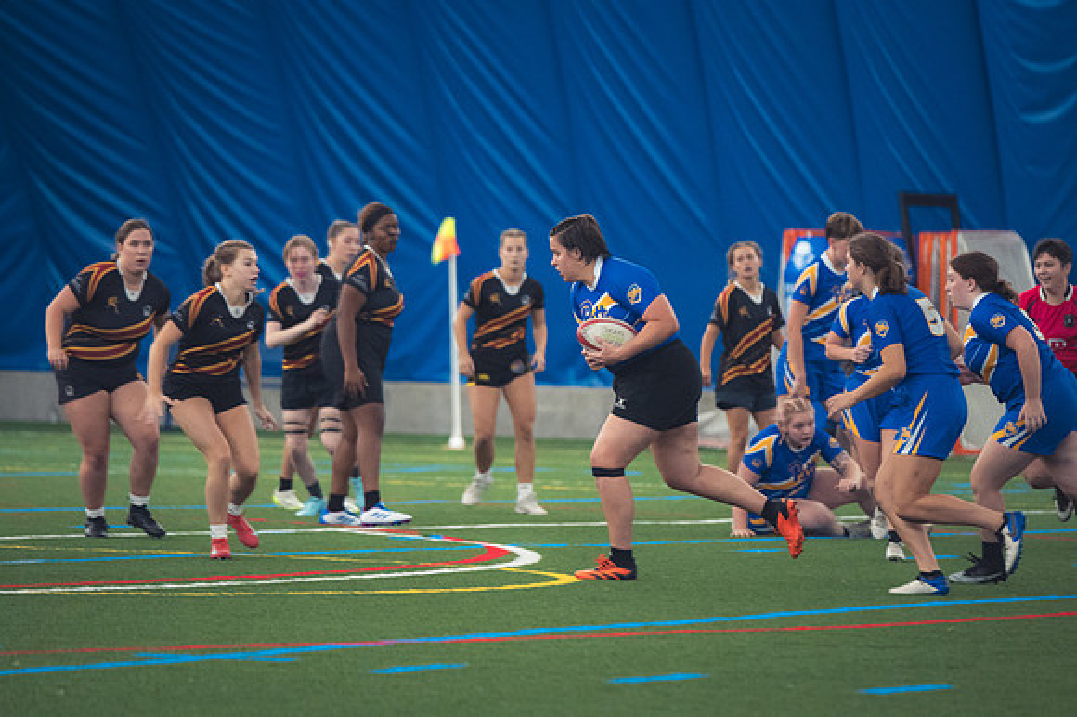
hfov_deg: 6.9
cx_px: 538
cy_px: 358
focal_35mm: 300
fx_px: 8970
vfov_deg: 4.6
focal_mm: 200
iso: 3200
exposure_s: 1/320
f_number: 2.8
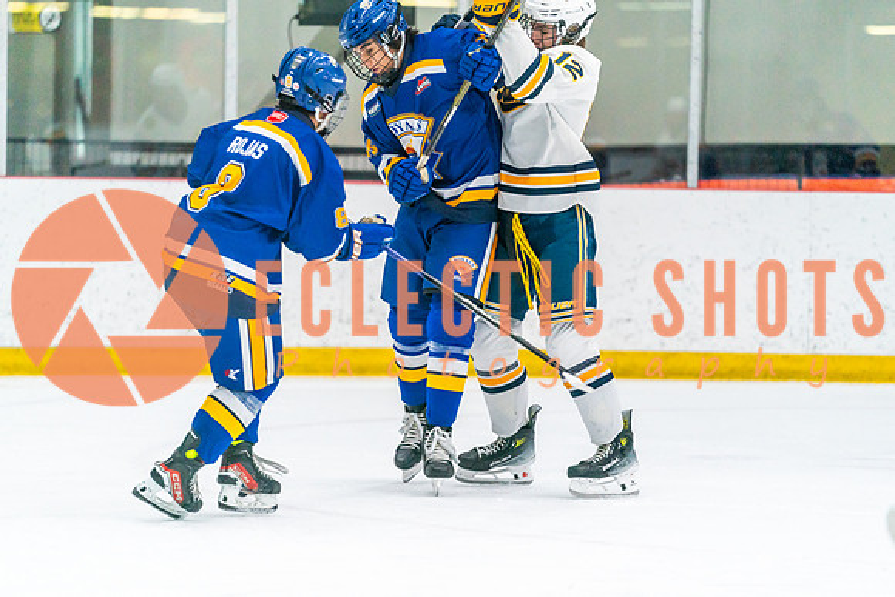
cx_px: 448
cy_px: 298
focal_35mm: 200
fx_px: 4973
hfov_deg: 10.3
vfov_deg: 6.9
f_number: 2.8
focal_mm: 200
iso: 3200
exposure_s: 1/1250
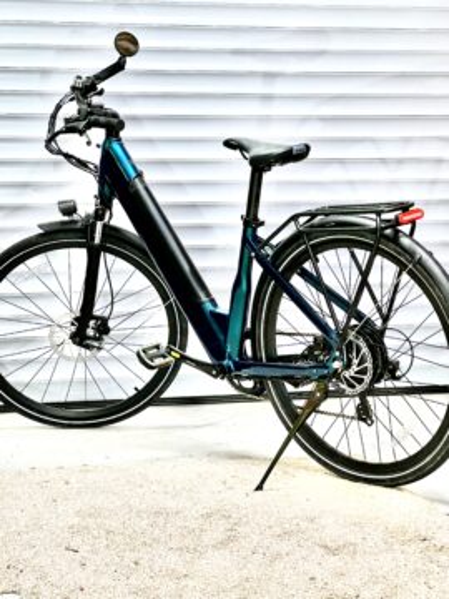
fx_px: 1332
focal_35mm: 77
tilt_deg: -4.4
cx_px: 224
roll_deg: +0.7
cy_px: 300
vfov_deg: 25.3
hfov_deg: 19.1
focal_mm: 9
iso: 250
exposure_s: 1/100
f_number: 2.8
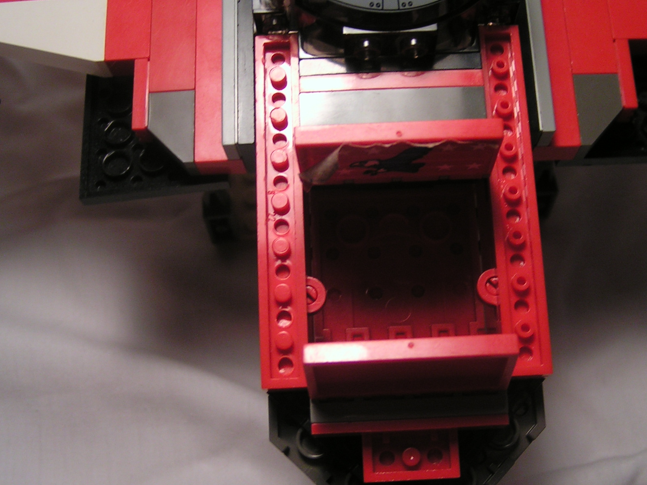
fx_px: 916
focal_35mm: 49
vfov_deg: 29.6
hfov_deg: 38.8
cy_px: 281
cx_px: 368
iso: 64
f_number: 2.8
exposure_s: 1/40
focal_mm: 5.8
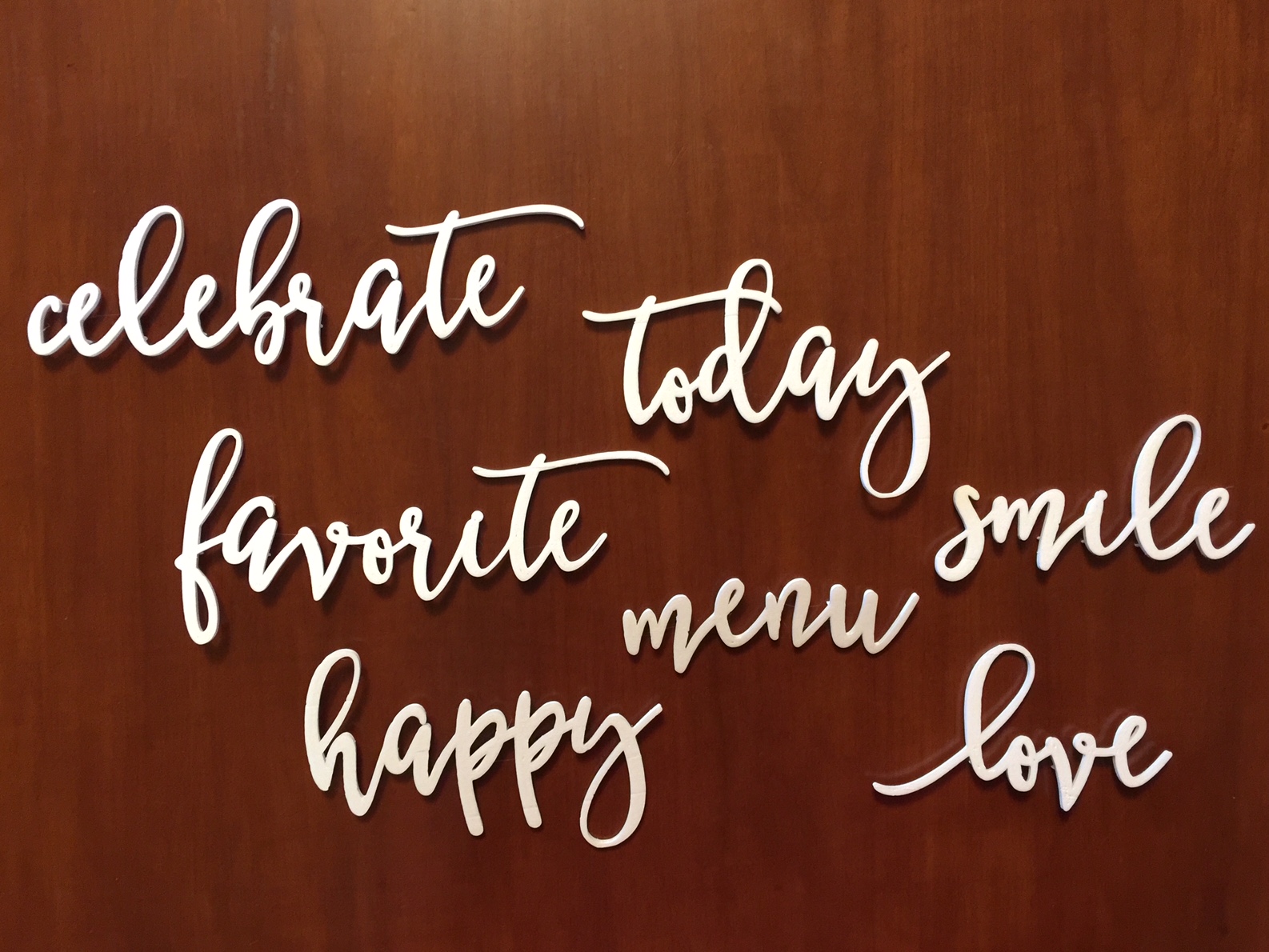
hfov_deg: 61.7
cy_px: 476
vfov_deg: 48.2
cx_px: 634
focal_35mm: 29
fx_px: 1063
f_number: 2.2
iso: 125
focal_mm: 4.15
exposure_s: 1/15
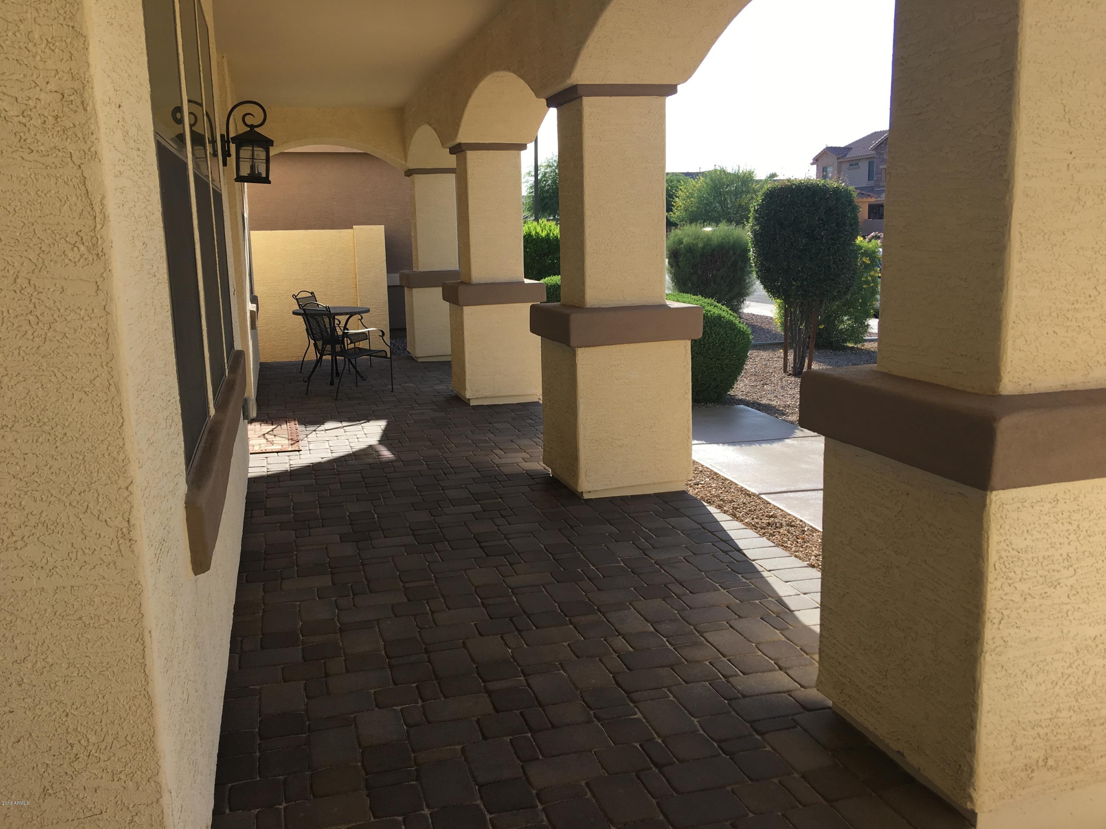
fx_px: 927
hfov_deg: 61.7
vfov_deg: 48.2
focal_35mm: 29
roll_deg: +1.7
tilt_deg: -9.3
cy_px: 414
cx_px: 553
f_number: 2.2
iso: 25
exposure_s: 1/574
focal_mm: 4.15
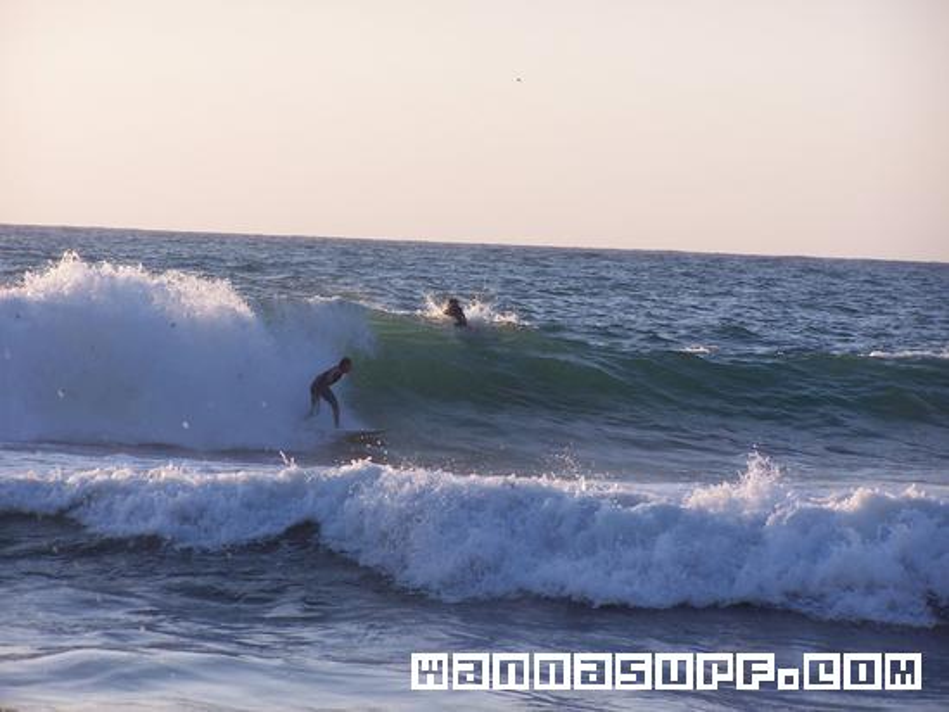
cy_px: 356
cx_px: 474
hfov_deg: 9.5
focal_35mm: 209
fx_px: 5731
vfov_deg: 7.1
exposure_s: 1/350
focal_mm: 34.6
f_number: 3.2
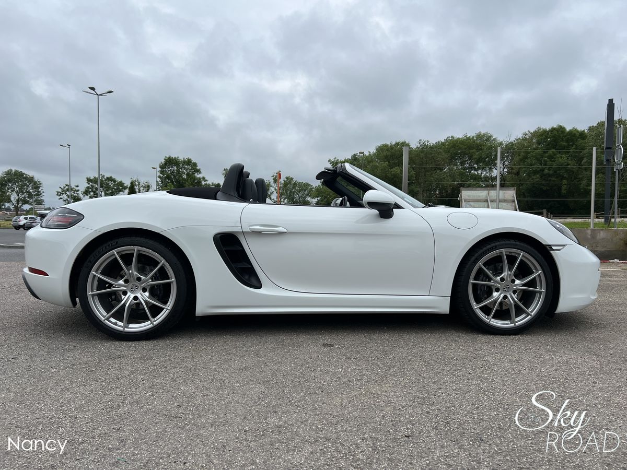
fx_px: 471
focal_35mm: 26
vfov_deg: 53.1
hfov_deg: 67.3
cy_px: 235
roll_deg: -0.9
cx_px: 314
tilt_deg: -2.8
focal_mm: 5.7
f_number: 1.5
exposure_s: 1/3968
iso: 50
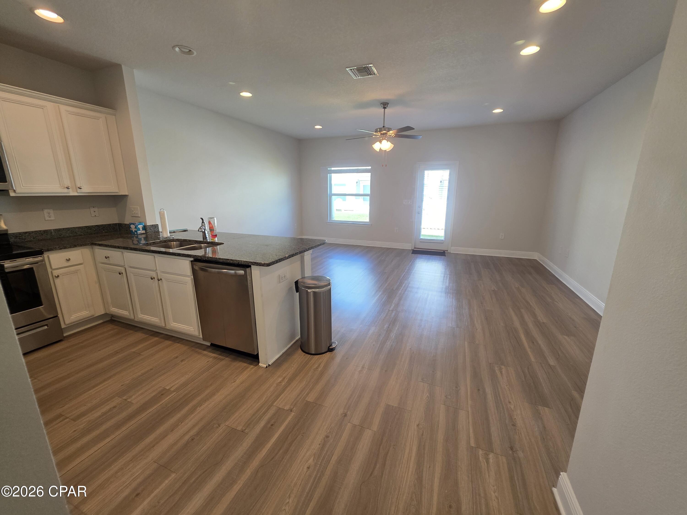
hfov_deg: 106.2
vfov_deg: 89.9
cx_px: 344
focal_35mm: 13
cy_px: 258
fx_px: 258
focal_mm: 2.2
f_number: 1.9
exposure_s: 1/120
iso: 160
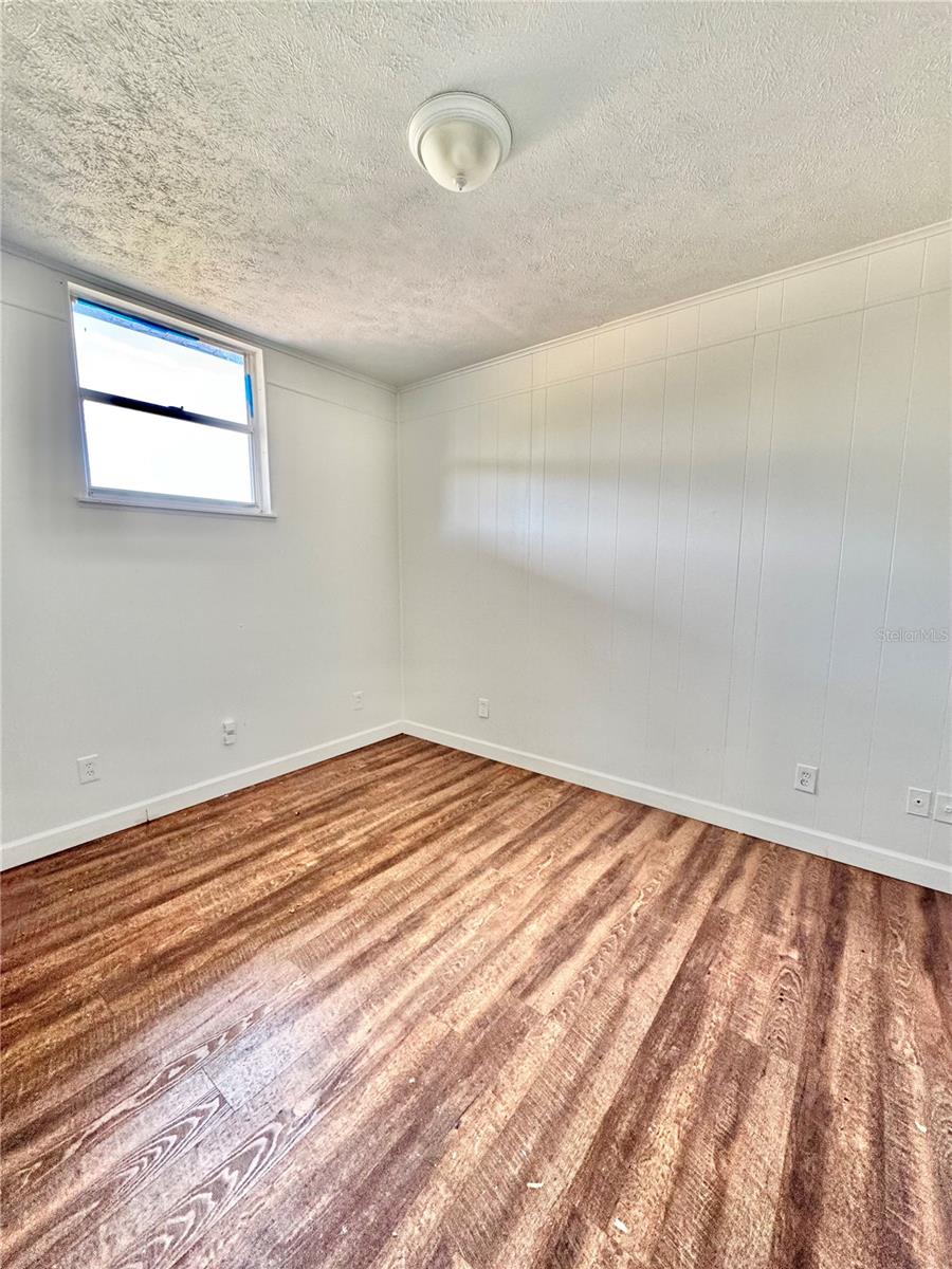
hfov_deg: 85.7
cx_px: 476
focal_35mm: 14
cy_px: 634
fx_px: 513
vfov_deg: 102.1
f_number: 2.2
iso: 200
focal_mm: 2.22
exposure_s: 1/99
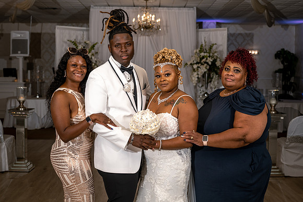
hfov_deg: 39.6
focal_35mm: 50
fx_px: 421
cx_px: 152
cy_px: 101
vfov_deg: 27.0
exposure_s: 1/160
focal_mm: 50
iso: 200
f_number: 4
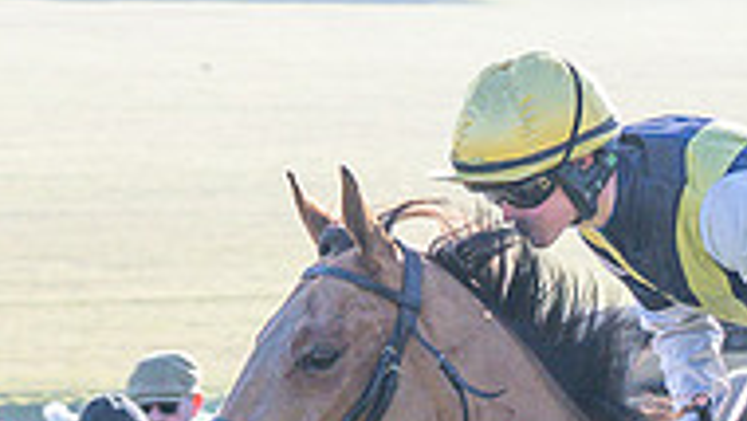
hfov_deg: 5.4
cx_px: 1406
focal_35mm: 393
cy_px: 921
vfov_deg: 3.1
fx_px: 7787
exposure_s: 1/1000
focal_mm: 55
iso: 640
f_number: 4
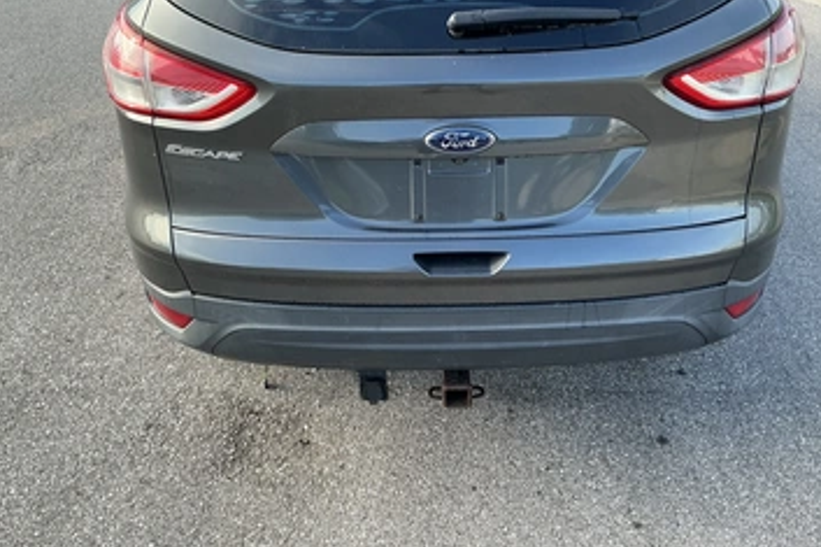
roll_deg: -1.2
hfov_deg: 57.2
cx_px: 423
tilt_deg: -27.0
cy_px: 216
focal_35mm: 33
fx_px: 752
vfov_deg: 39.7
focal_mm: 3
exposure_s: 1/159
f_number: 1.8
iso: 20
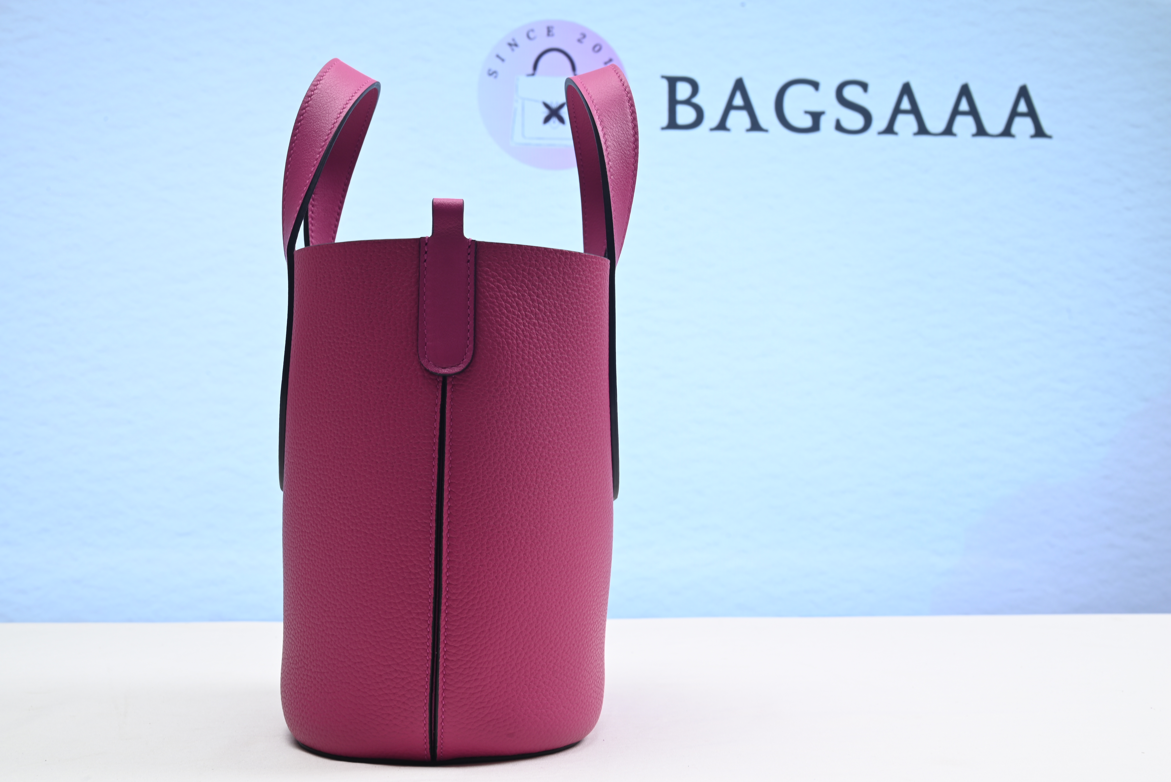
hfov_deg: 45.4
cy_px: 391
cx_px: 586
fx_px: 1399
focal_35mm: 43
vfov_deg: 31.2
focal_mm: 43
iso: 100
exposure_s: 1/2
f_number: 16
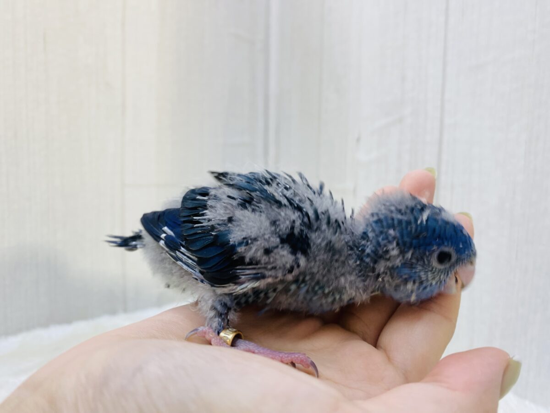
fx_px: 397
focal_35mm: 25
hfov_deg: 69.4
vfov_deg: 54.9
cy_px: 206
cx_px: 275
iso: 100
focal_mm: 4.25
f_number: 1.8
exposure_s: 1/100
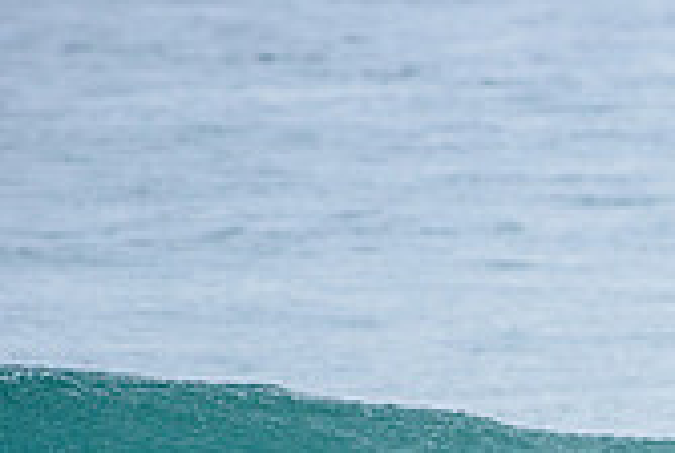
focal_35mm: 1735
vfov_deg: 0.8
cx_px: 1140
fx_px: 32589
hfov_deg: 1.2
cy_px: 544
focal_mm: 500
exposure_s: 1/2000
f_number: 5.6
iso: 400
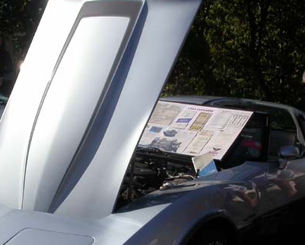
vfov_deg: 20.6
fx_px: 668
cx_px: 124
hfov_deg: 25.7
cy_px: 175
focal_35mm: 74
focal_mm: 7.85
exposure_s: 1/506
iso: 100
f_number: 7.5
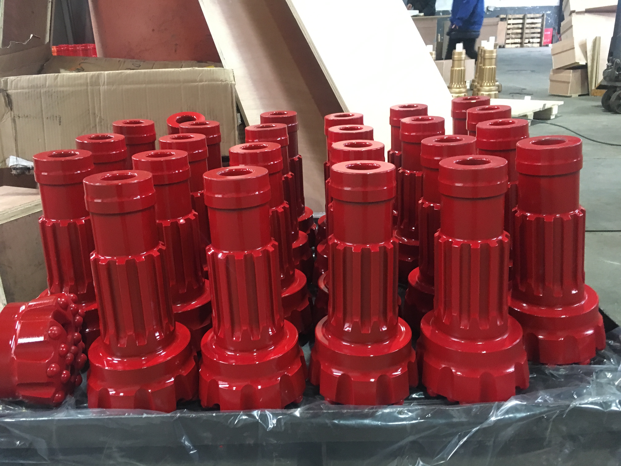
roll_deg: +1.7
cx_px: 310
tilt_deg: -17.4
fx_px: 520
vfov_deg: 48.2
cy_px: 233
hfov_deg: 61.7
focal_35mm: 29
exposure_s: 1/25
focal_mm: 4.15
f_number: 2.2
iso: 250
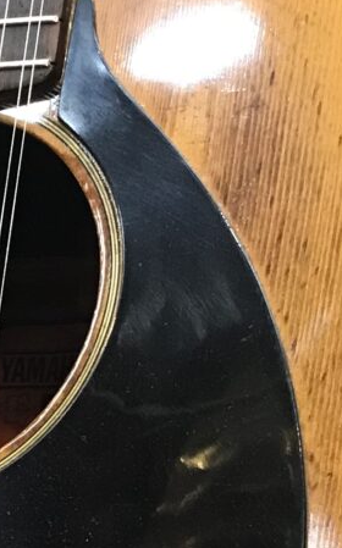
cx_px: -53
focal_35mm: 127
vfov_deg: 15.6
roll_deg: -1.4
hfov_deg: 10.2
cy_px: 710
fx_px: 1897
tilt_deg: -6.9
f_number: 1.8
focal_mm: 3.99
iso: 64
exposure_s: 1/17
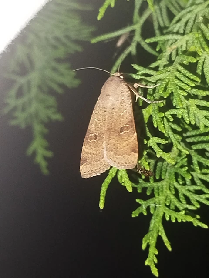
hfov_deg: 18.7
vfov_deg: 24.7
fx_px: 636
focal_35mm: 79
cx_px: 104
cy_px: 139
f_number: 1.7
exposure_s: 1/33
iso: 500
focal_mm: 5.31
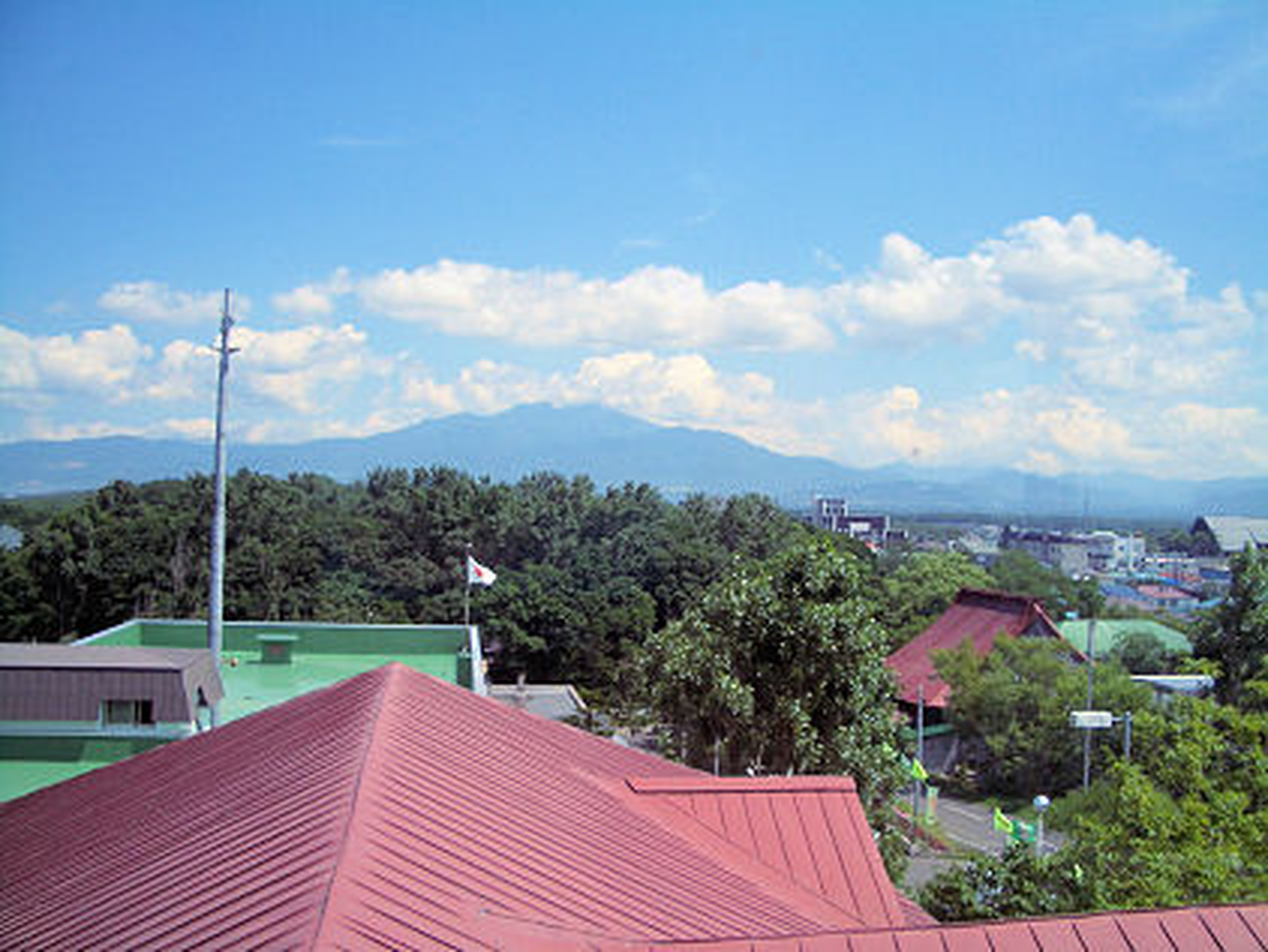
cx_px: 634
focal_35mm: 35
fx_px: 1283
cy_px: 476
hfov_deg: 52.6
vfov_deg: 40.7
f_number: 4.3
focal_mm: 5.8
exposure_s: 1/800
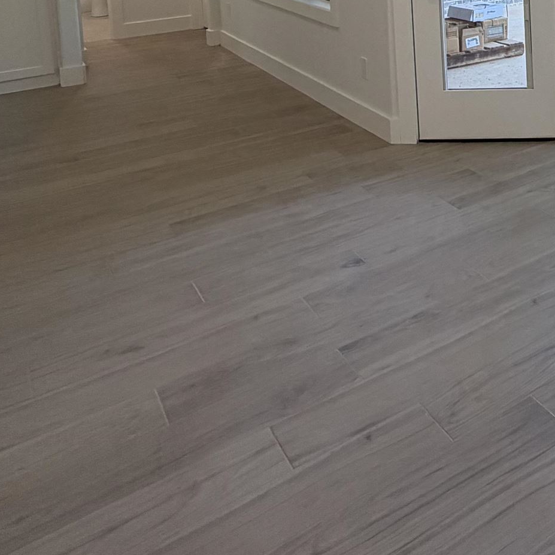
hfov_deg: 34.0
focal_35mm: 41
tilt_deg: -4.4
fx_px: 744
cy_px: -65
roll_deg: +2.5
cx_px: 646
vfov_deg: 34.8
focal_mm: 2.22
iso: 100
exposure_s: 1/120
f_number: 2.2
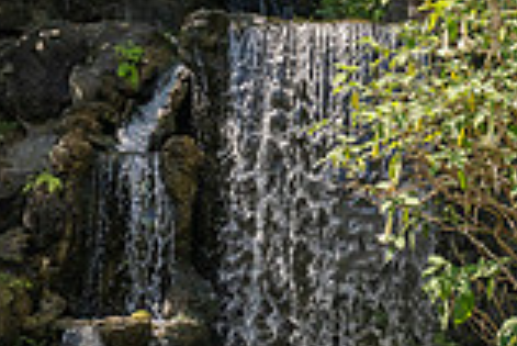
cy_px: 453
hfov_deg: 17.9
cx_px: 775
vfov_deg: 13.0
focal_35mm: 102
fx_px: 1466
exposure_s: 1/200
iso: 200
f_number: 9
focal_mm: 24
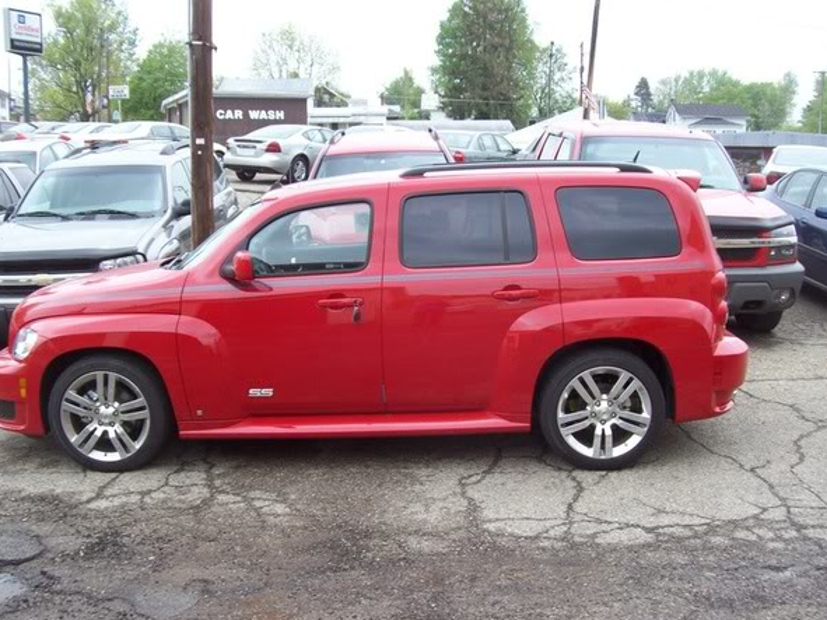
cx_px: 397
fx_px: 932
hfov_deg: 47.9
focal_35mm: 39
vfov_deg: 36.8
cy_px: 312
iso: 80
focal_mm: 6
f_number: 2.7
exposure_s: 1/147
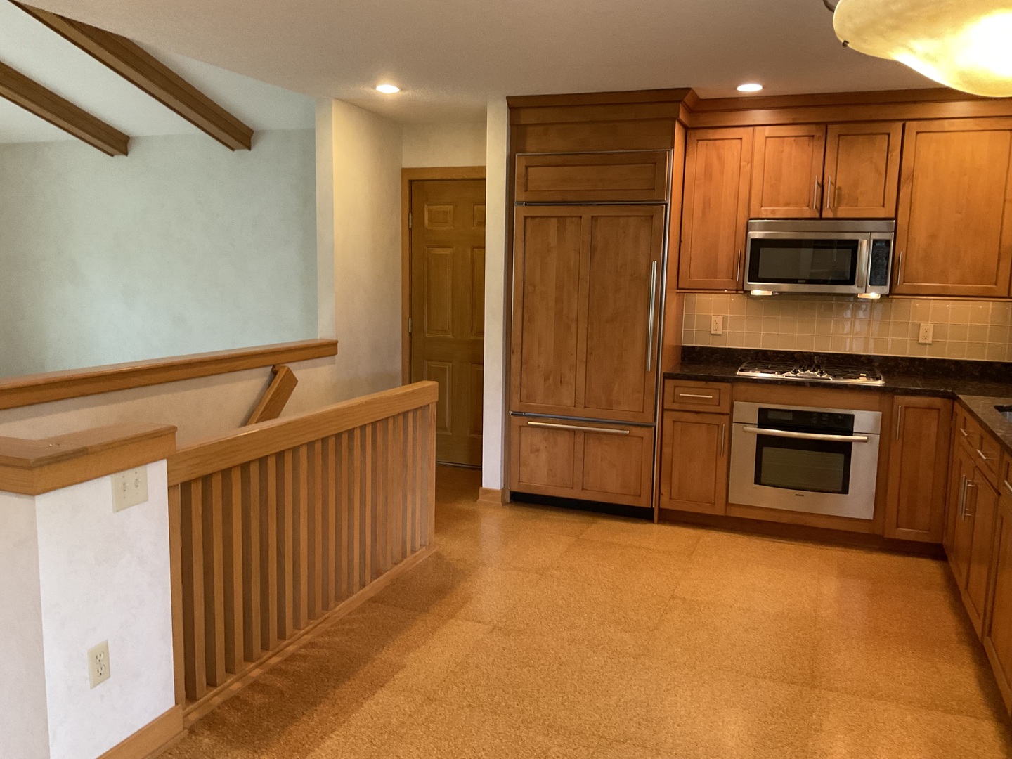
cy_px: 380
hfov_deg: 61.7
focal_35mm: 29
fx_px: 848
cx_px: 506
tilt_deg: -7.0
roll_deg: -2.1
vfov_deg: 48.2
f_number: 1.8
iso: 160
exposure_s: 1/60
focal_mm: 3
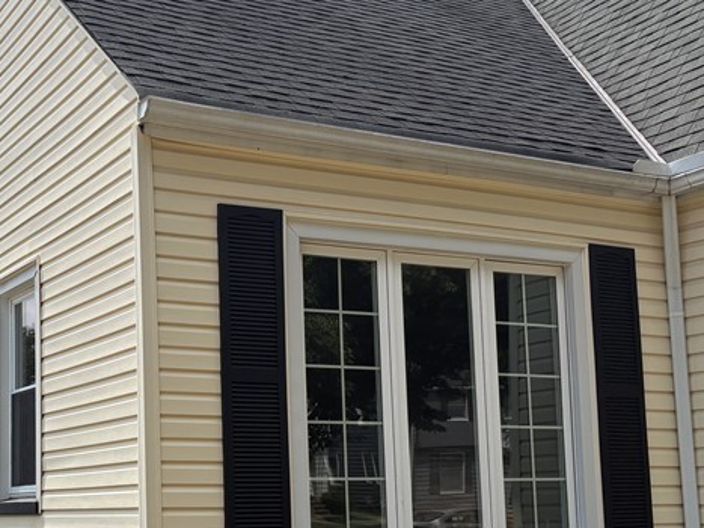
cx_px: 121
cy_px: 353
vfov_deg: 25.5
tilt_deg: +6.5
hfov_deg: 32.7
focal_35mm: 57
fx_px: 1159
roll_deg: +1.3
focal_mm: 5.96
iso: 50
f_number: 1.6
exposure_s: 1/5348
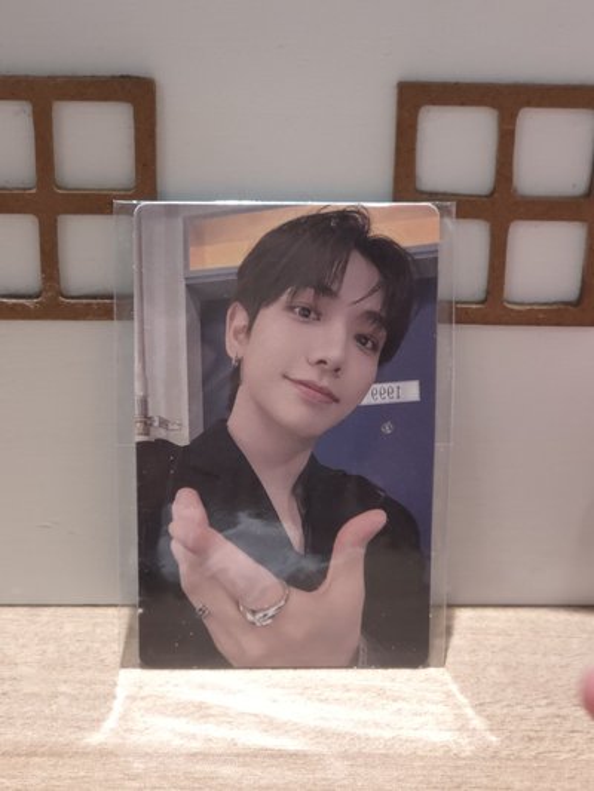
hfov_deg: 21.3
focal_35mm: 69
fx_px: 1578
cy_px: 396
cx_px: 297
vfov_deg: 28.2
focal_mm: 7
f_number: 2.4
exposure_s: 1/30
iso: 250
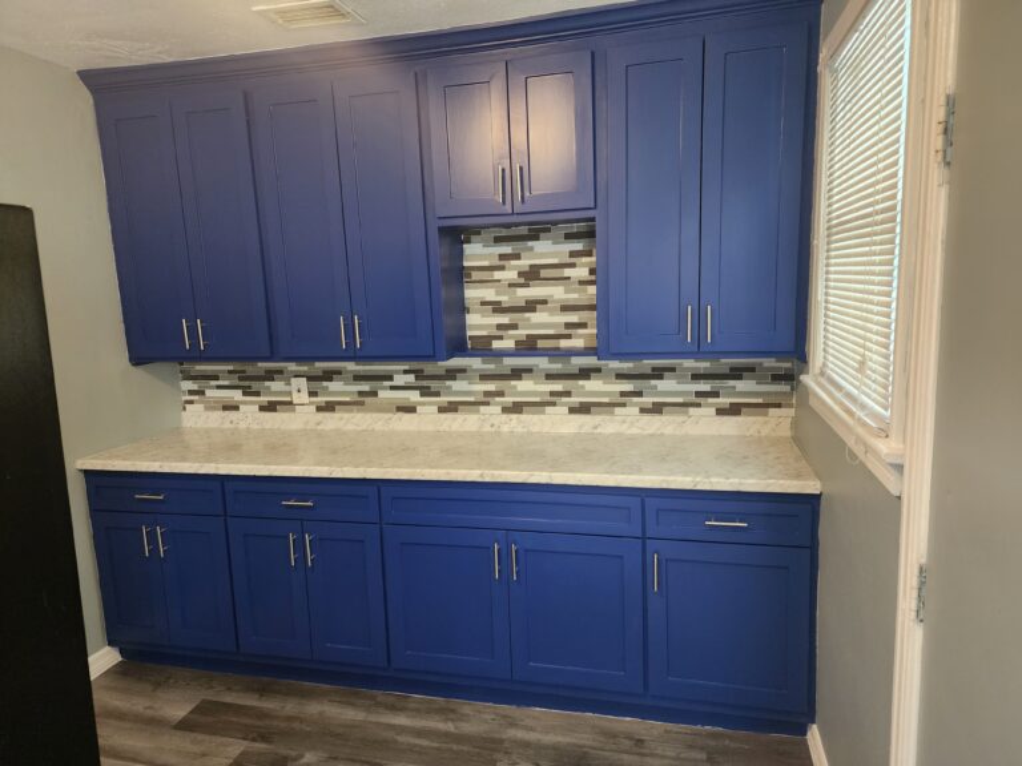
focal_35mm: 23
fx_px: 679
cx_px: 511
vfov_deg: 58.9
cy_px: 383
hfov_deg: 73.9
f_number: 1.8
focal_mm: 6.4
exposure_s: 1/120
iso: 640
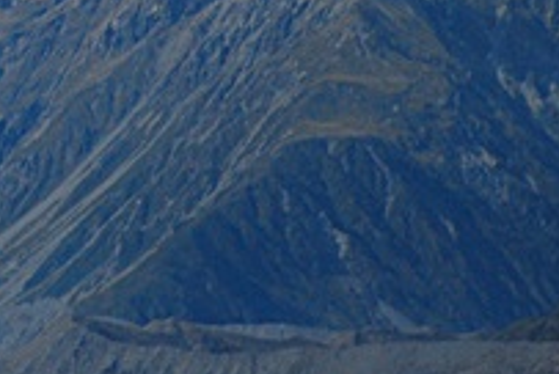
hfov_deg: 3.8
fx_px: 8257
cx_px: -487
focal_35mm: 531
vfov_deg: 2.6
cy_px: -333
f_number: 6.3
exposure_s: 1/4000
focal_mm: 90
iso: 360
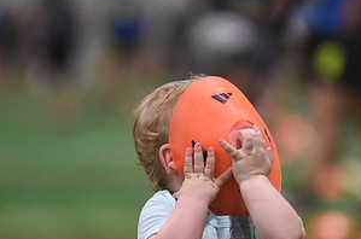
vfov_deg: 3.5
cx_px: 214
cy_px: 161
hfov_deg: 5.3
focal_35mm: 388
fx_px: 3882
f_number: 2.8
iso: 10000
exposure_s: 1/500
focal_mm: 200
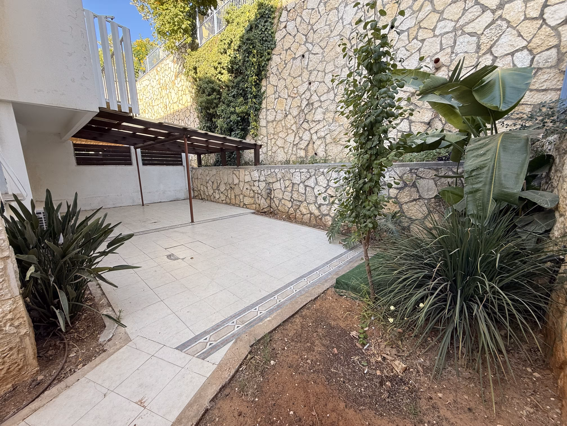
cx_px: 284
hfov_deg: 102.1
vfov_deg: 85.7
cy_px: 213
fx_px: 229
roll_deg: +0.4
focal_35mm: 14
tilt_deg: -10.1
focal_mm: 2.22
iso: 50
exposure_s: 1/134
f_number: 2.2
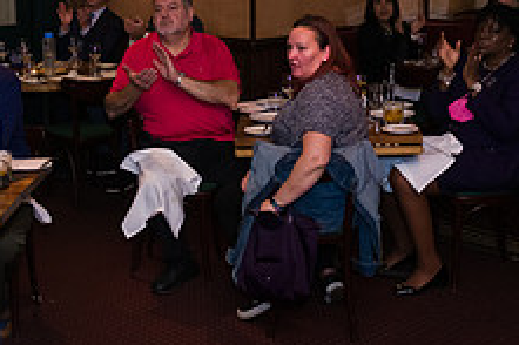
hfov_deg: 31.6
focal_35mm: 63
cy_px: 41
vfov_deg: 21.1
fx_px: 908
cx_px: 167
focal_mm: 24
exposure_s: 1/125
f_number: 3.2
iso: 1600
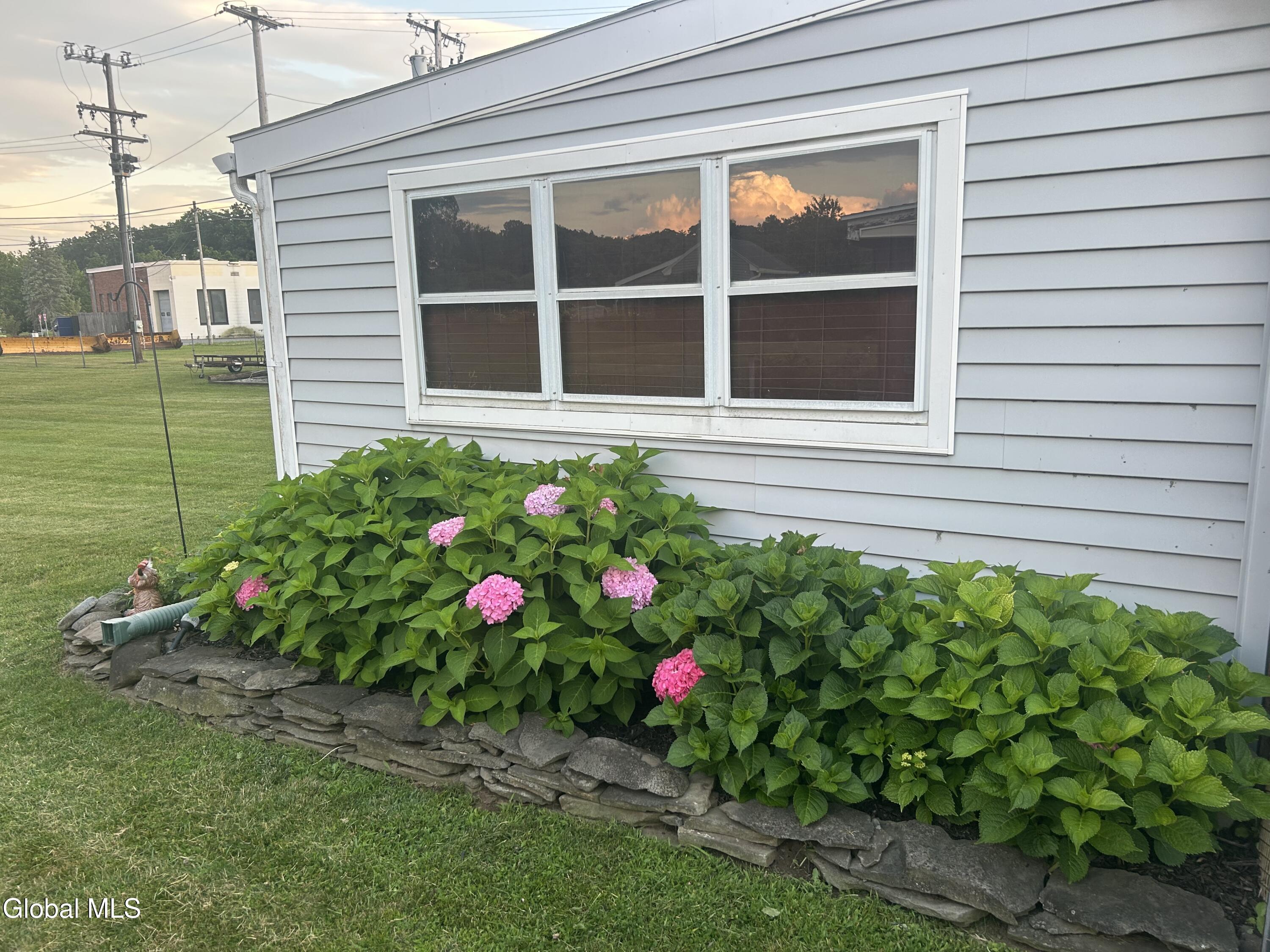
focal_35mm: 26
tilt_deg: -10.5
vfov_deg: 53.1
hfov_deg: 67.3
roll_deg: +1.4
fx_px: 954
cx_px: 635
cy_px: 476
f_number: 1.5
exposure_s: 1/121
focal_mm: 5.7
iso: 64
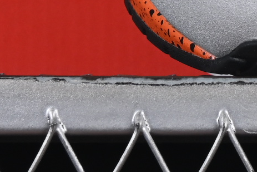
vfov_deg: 3.0
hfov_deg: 4.5
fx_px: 3220
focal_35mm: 451
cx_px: 475
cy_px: -247
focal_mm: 50
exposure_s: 1/80
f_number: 8
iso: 160
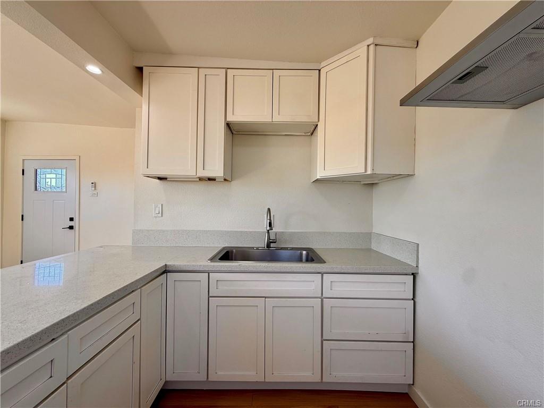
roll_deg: -0.4
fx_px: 220
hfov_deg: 102.1
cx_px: 272
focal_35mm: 14
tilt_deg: +0.8
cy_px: 204
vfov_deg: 85.7
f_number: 2.2
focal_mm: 2.22
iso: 50
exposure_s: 1/120
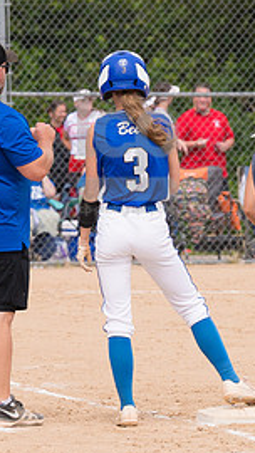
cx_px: 128
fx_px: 6079
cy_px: 156
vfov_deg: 4.3
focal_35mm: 506
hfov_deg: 2.4
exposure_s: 1/1600
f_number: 5.6
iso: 320
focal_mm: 150
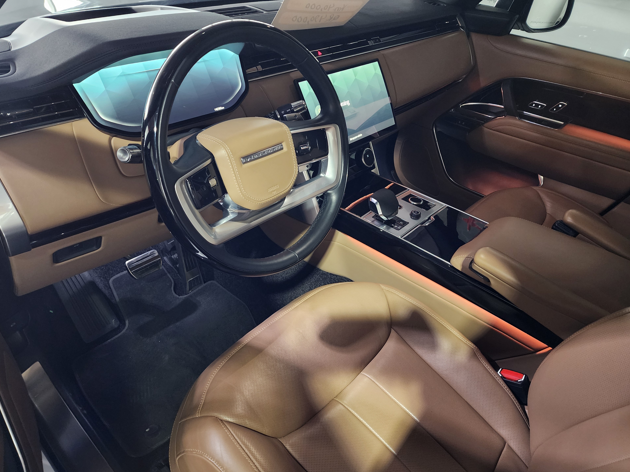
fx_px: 437
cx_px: 304
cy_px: 241
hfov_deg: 71.6
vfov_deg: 56.8
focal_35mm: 24
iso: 640
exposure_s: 1/25
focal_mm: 6.4
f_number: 1.8
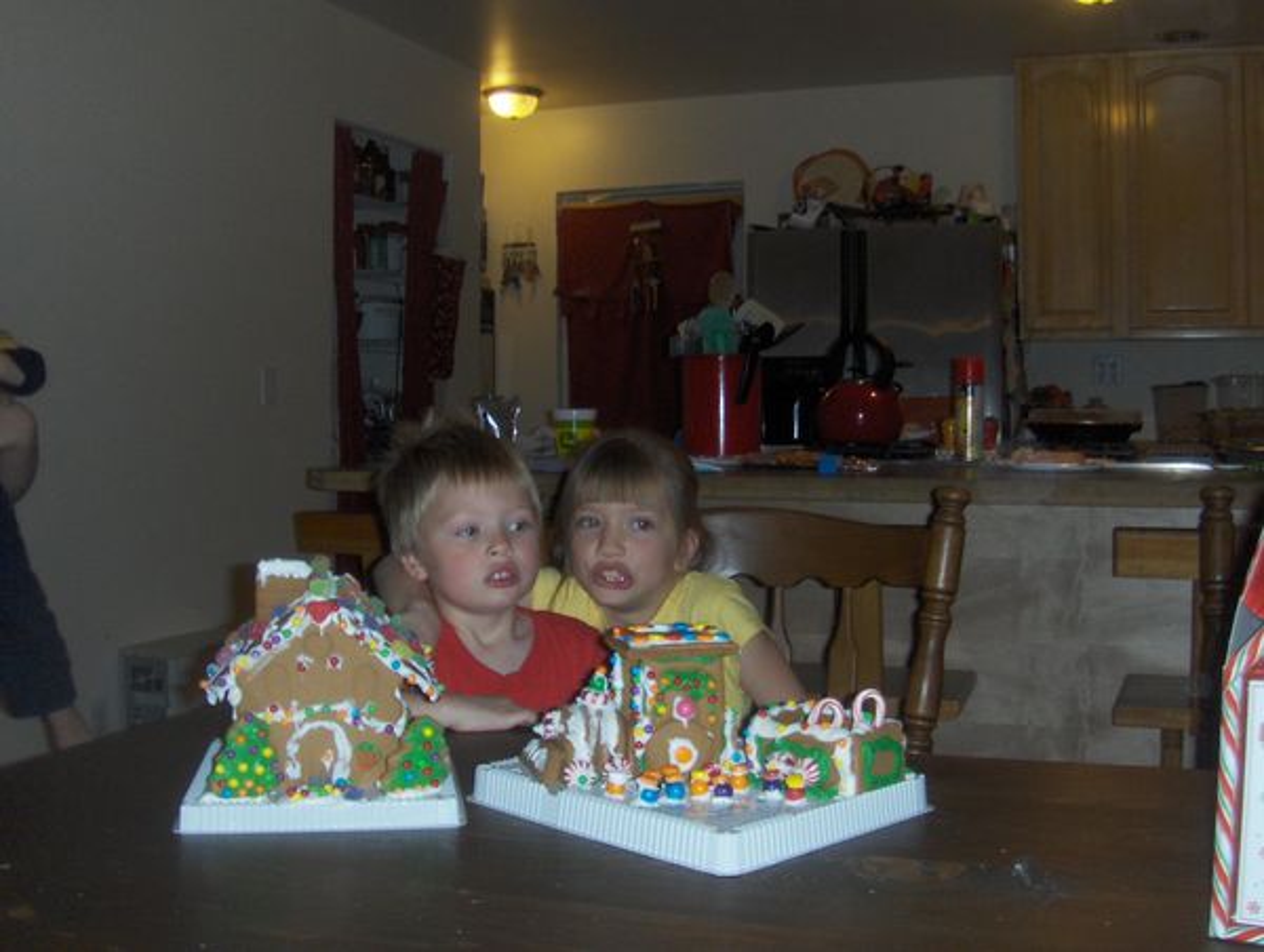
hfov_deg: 45.7
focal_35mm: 41
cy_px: 476
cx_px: 632
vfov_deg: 35.2
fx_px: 1500
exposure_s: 1/60
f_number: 3.5
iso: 100
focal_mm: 6.5
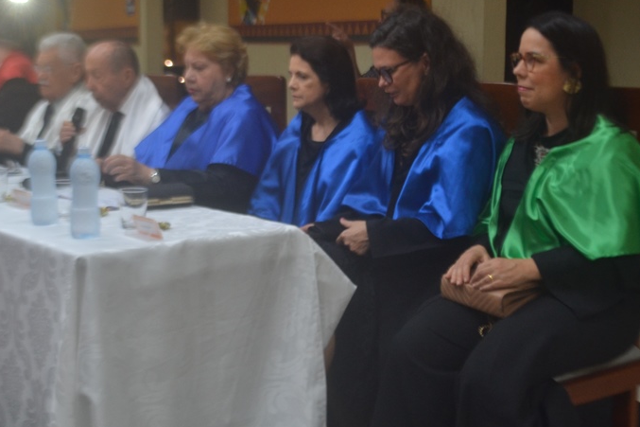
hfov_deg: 33.8
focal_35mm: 59
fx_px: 1049
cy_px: 174
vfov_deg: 23.0
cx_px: 261
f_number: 4.2
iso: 400
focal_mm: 26
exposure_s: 1/40
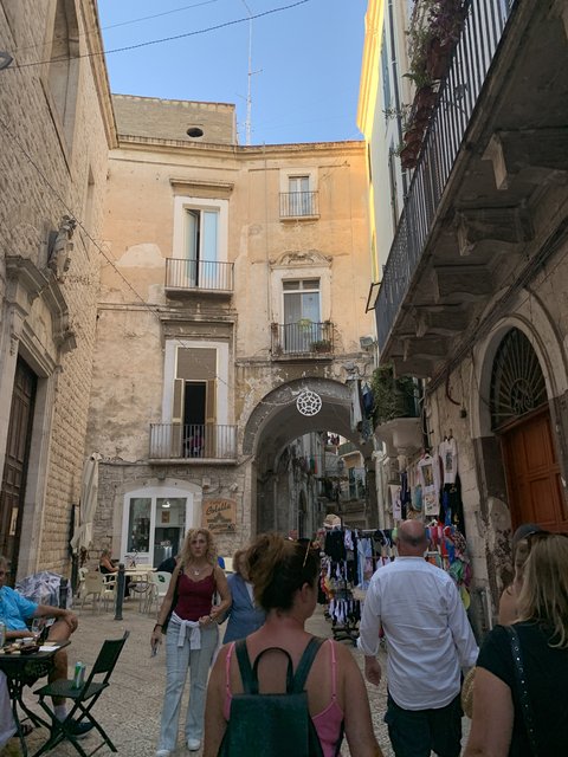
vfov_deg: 67.3
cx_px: 284
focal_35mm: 26
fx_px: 569
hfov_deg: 53.1
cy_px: 378
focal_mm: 4.25
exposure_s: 1/122
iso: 25
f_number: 1.8
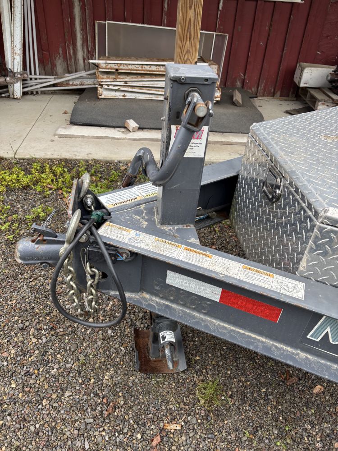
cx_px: 169
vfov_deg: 67.3
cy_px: 226
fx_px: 338
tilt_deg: -35.3
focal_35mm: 26
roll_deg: -3.7
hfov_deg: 53.1
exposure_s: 1/269
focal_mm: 5.96
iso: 50
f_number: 1.6
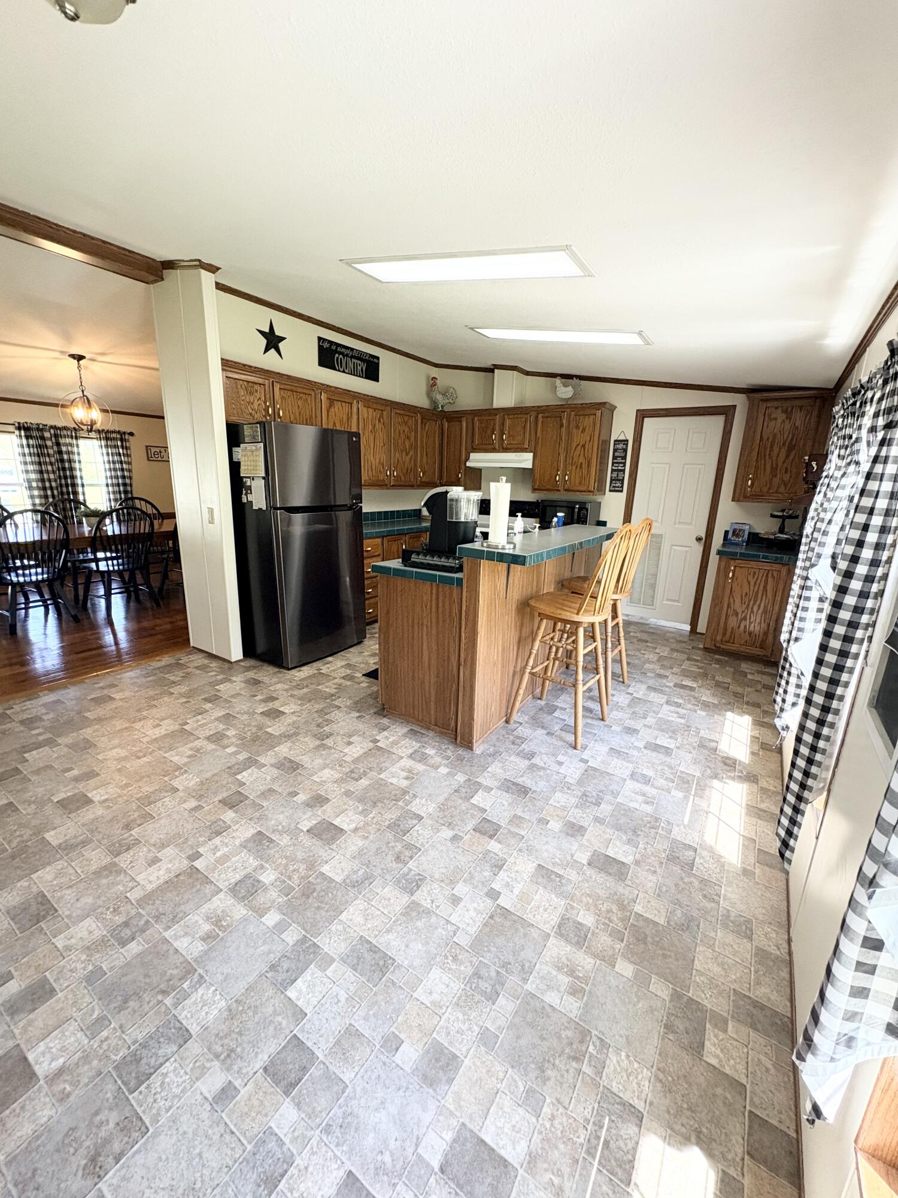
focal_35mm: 14
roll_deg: -2.5
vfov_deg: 102.1
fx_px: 484
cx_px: 449
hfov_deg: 85.7
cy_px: 599
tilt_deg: -13.6
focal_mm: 2.22
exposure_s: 1/120
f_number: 2.2
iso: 320
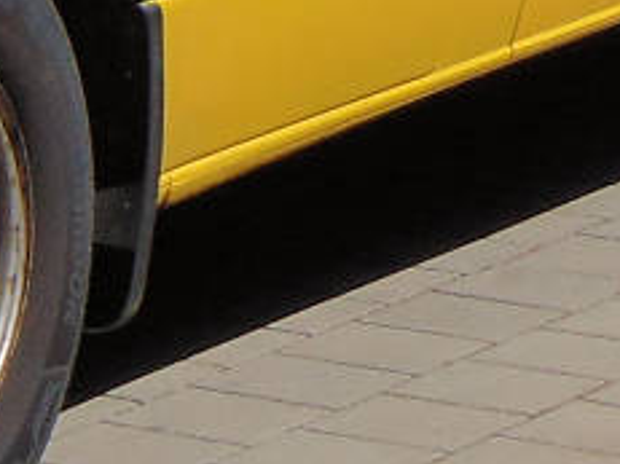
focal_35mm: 347
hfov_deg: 5.7
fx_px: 6212
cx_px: -83
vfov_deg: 4.2
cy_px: -477
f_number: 9
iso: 80
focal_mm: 9
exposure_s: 1/250
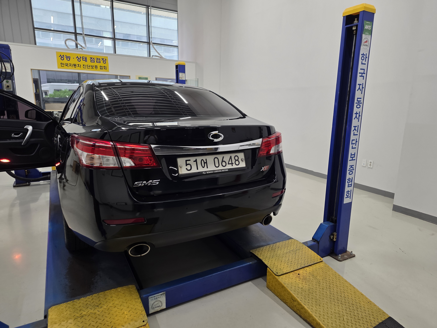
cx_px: 218
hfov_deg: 73.9
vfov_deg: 58.9
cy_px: 164
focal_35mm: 23
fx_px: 290
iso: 160
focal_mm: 6.25
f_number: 1.7
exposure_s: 1/120
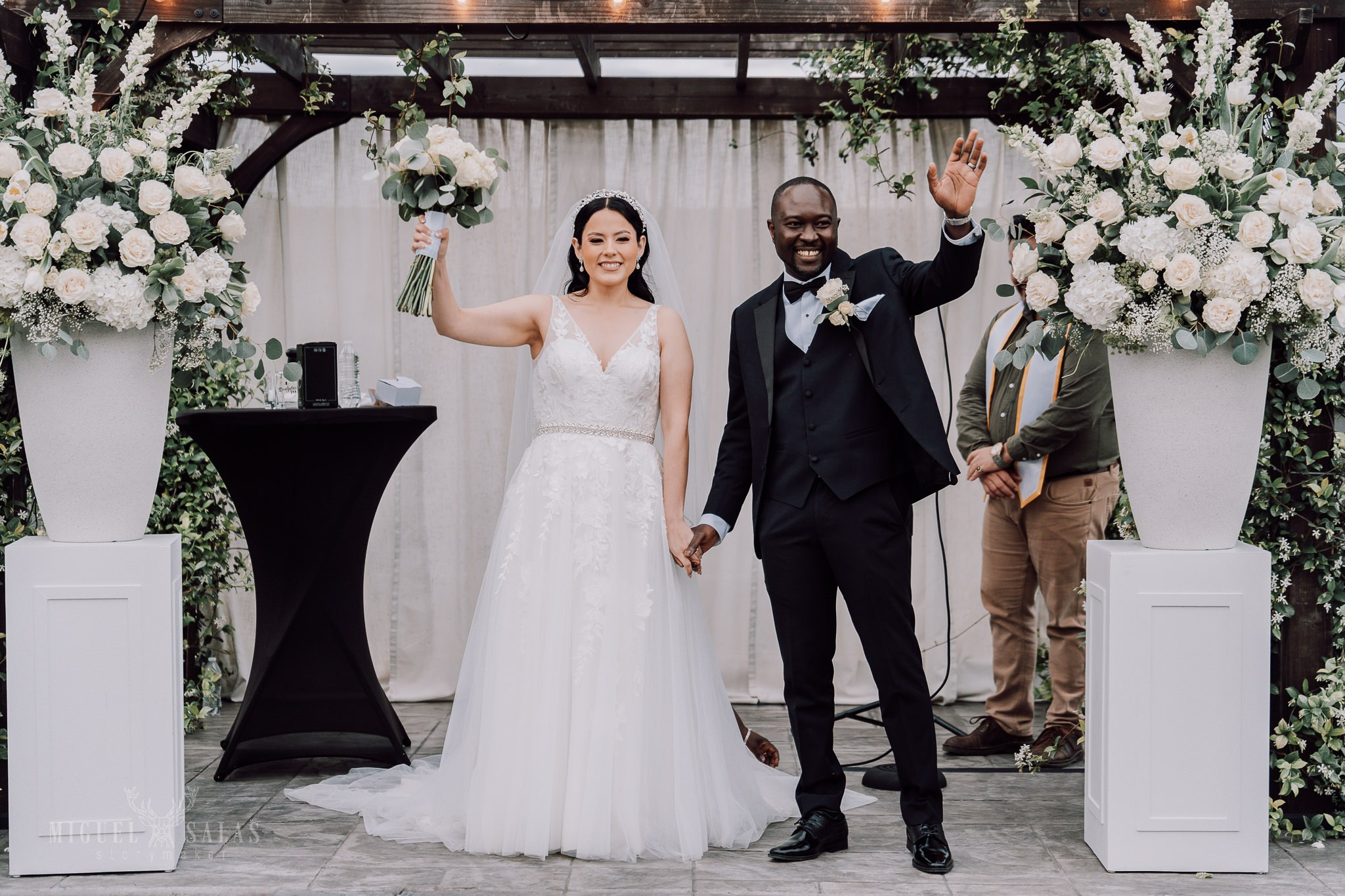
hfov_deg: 30.6
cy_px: 448
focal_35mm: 66
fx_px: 2458
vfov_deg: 20.7
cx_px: 672
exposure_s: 1/320
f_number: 2.8
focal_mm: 65.8
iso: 320
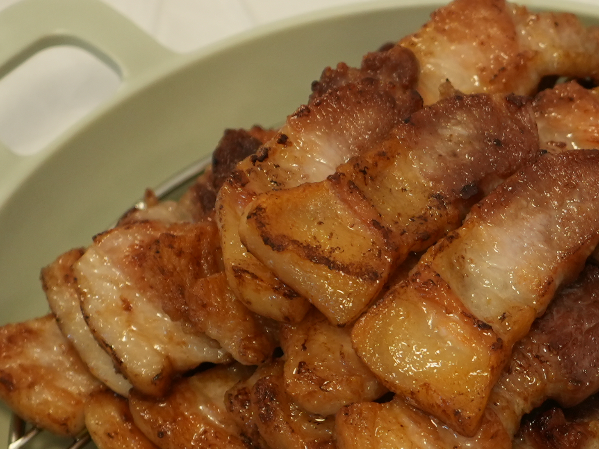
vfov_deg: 7.7
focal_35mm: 191
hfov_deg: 10.1
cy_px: 466
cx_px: 861
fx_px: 3305
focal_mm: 42
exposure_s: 1/60
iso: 800
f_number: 4.5
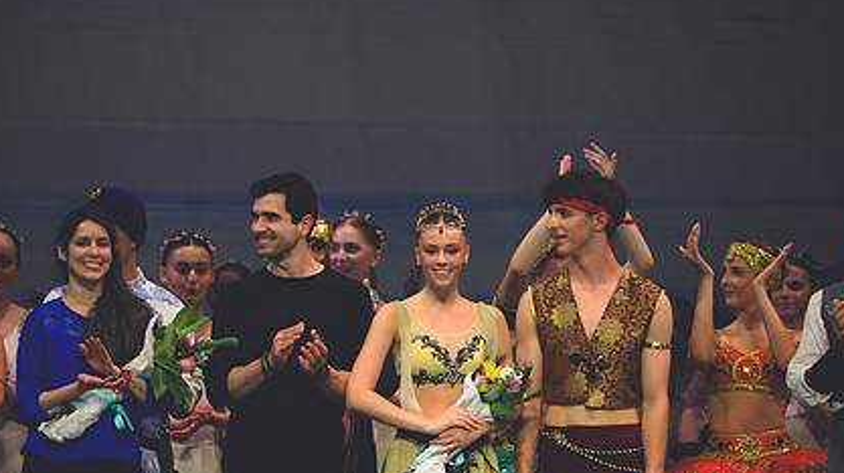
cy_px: 279
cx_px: 281
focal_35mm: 437
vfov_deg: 2.8
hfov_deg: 4.9
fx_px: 9774
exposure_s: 1/500
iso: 560
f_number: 2.8
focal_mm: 200
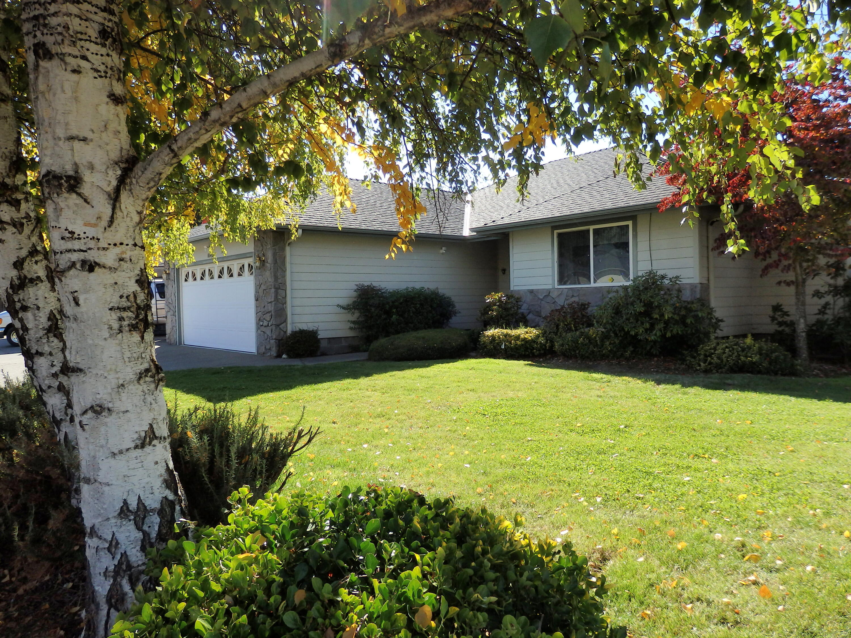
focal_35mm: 25
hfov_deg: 69.4
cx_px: 426
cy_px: 319
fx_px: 615
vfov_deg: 54.9
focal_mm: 4.5
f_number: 3
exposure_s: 1/640
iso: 125
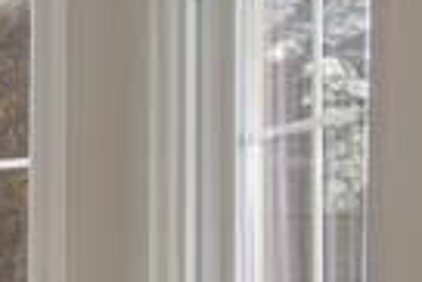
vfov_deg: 10.4
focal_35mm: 128
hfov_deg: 9.6
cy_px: 423
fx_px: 1502
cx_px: -1030
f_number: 9
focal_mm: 17
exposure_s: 1/15
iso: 320
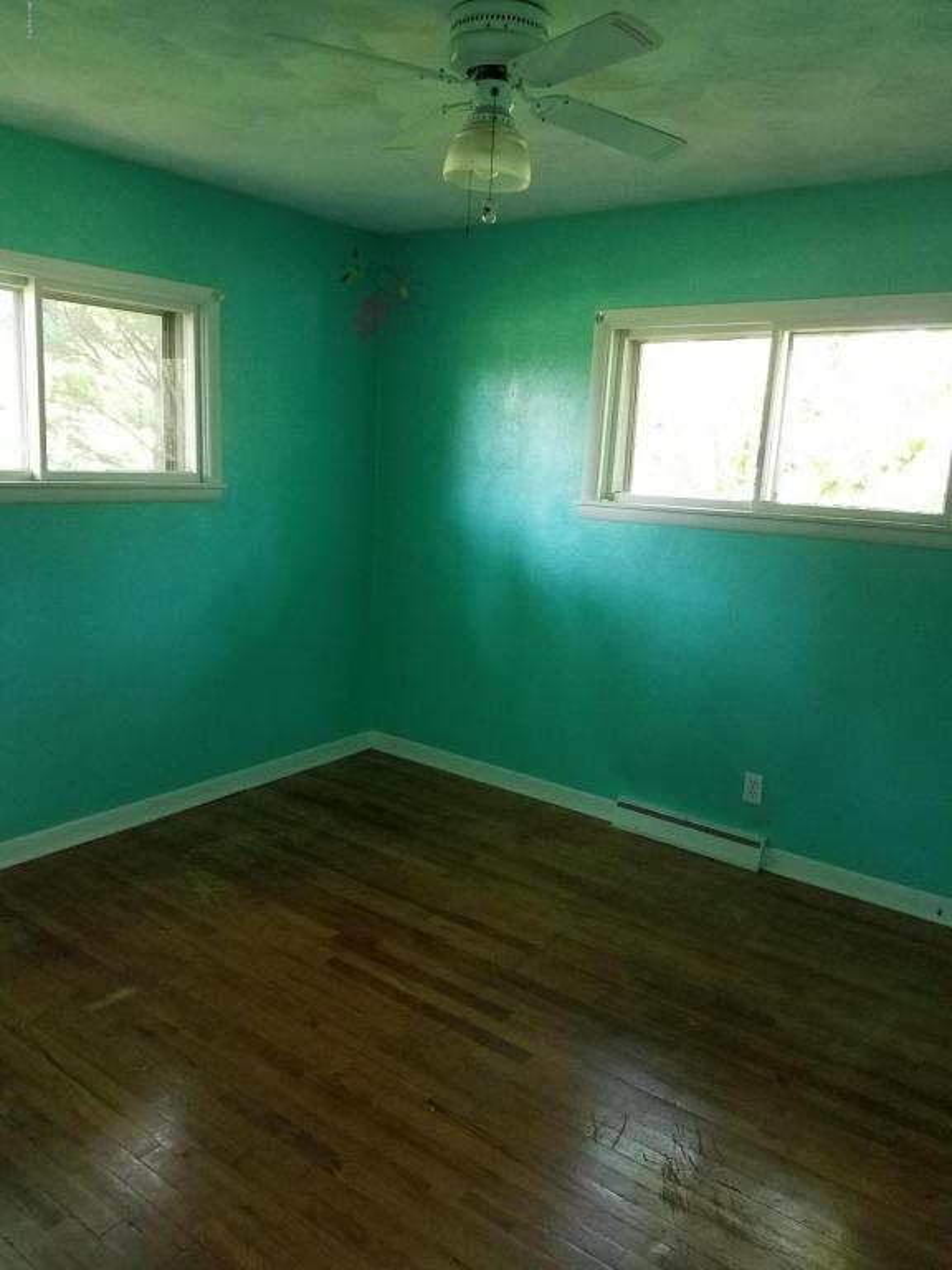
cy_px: 635
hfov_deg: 53.1
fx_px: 953
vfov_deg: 67.3
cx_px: 476
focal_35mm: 26
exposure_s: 1/40
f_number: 1.7
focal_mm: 4.2
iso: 160
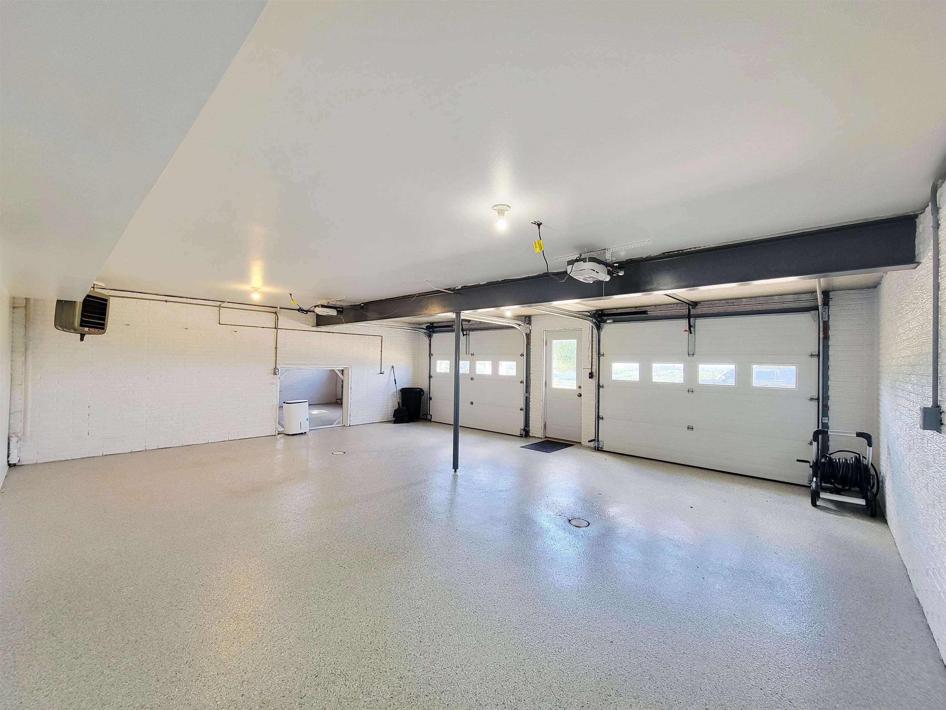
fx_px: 355
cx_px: 473
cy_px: 355
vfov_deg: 89.9
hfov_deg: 106.2
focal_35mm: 13
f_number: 2.2
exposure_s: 1/60.2
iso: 125
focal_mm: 2.2
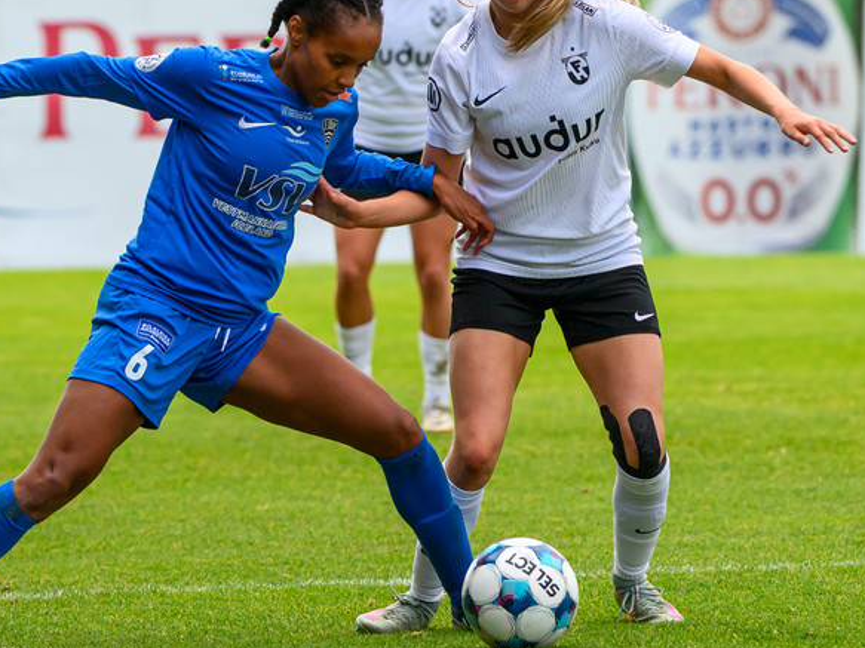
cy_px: 154
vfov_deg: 2.8
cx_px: 662
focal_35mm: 538
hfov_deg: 3.7
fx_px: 13441
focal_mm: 250
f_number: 6.3
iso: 800
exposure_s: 1/1000
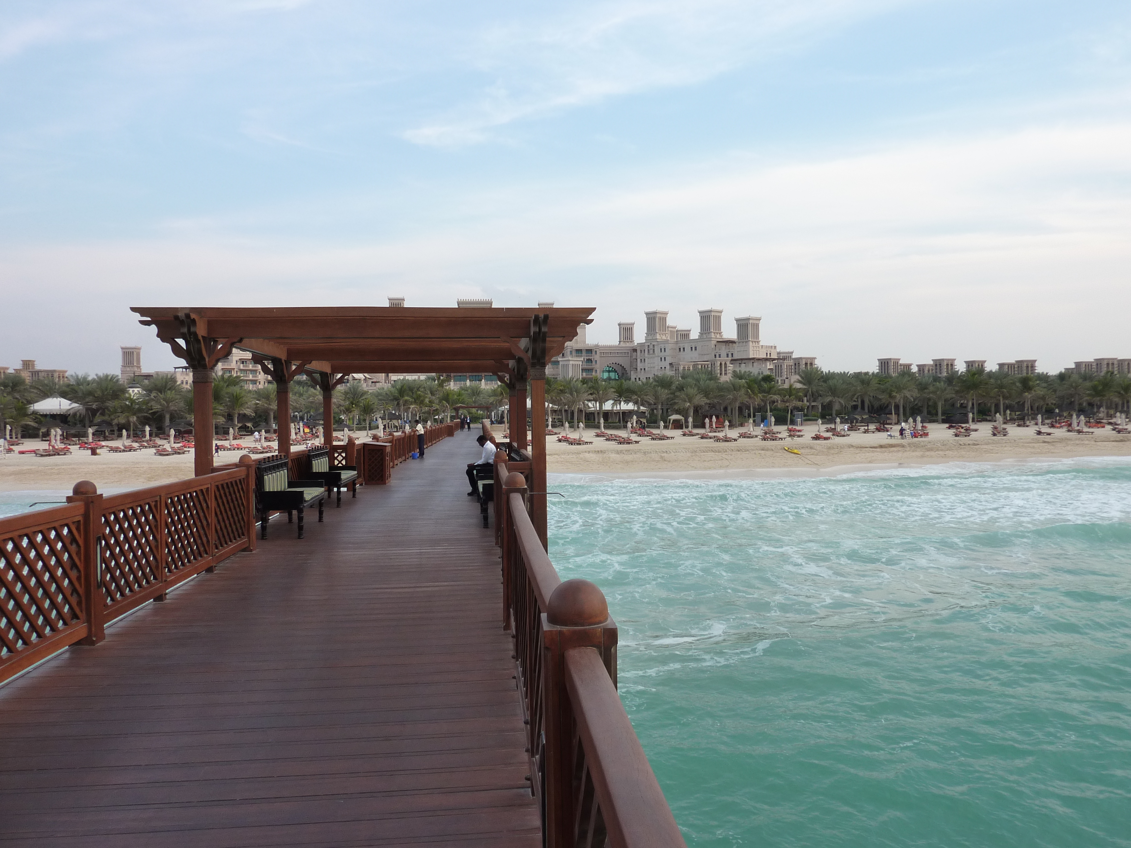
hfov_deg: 69.4
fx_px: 817
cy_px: 424
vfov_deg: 54.9
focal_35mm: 25
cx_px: 566
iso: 125
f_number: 4
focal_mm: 4.1
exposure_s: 1/160
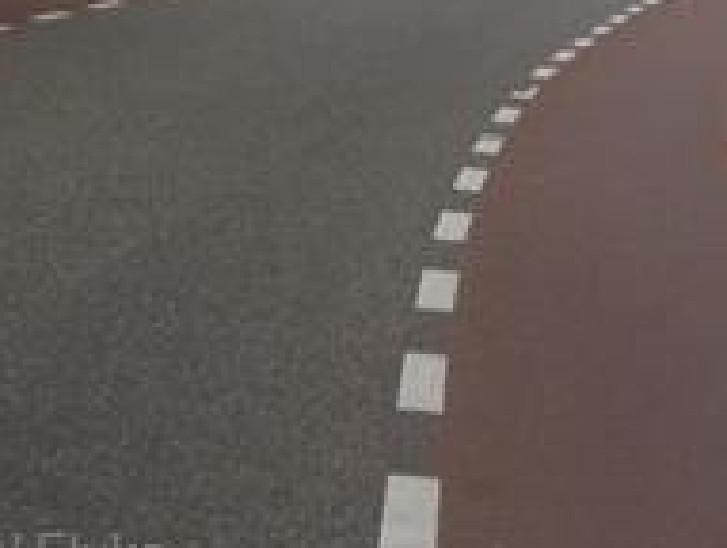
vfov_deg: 11.2
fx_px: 2672
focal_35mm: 127
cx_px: 1062
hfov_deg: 14.5
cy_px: -285
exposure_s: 1/1000
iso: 64
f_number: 2.8
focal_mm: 7.9
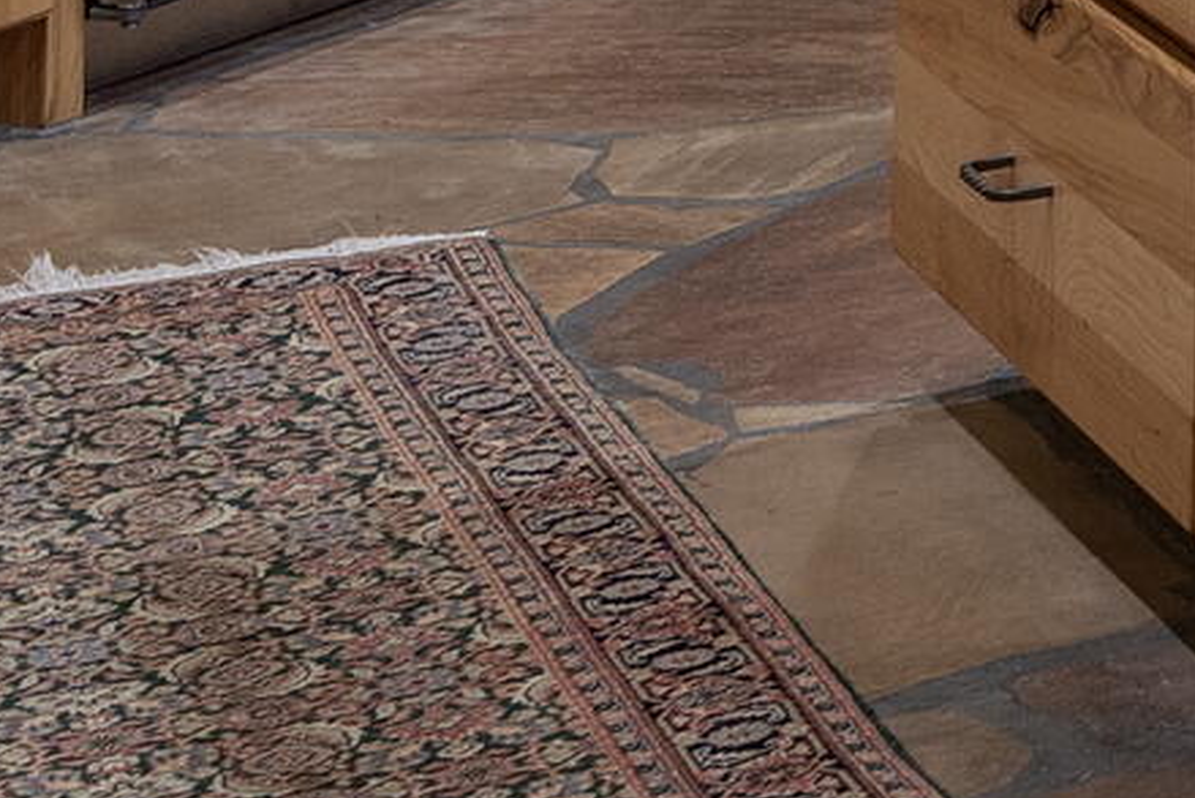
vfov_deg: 8.1
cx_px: 3054
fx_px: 5080
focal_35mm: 153
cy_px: -1329
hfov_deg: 10.9
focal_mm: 24
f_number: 9
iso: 200
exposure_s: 1
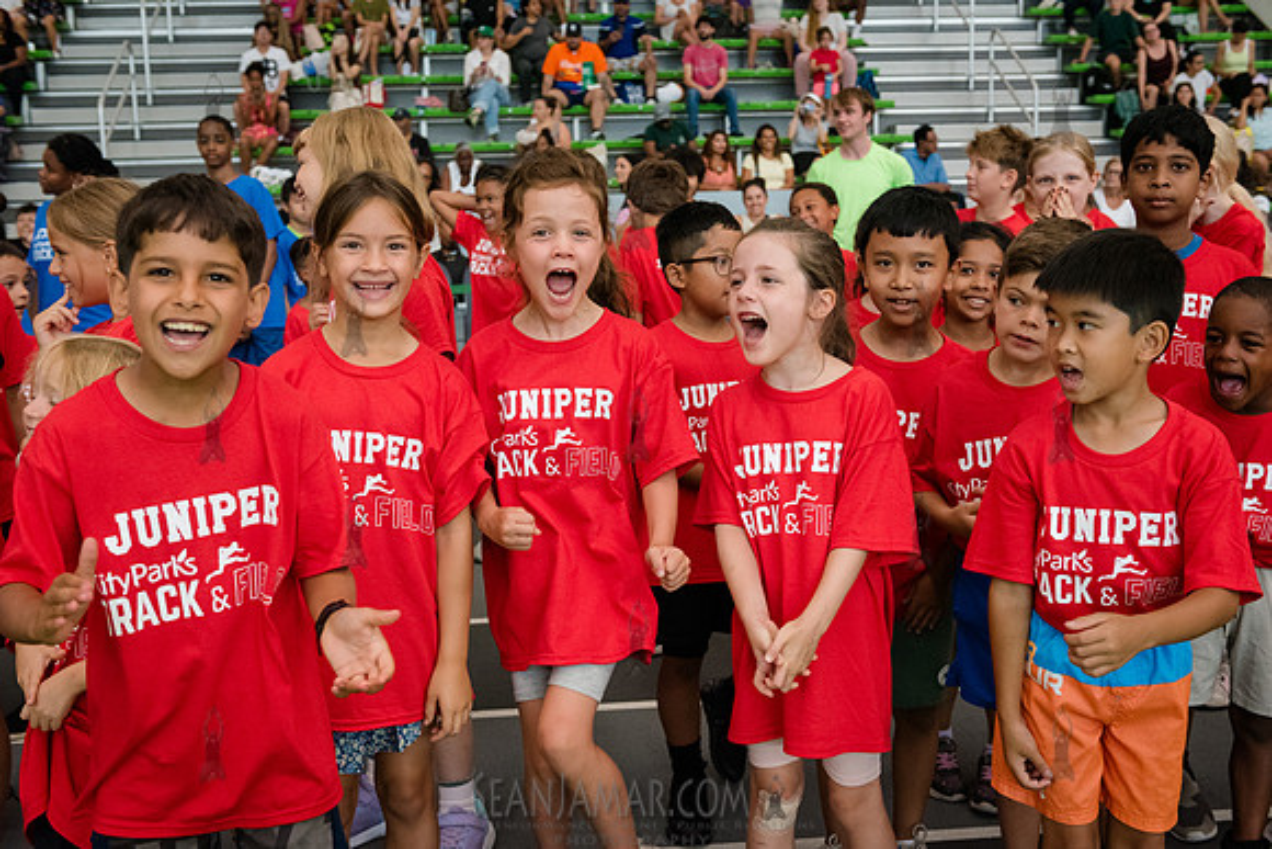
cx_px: 644
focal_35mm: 39
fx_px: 1375
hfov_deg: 49.7
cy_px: 425
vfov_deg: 34.3
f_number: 4
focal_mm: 38
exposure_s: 1/1000
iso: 6400
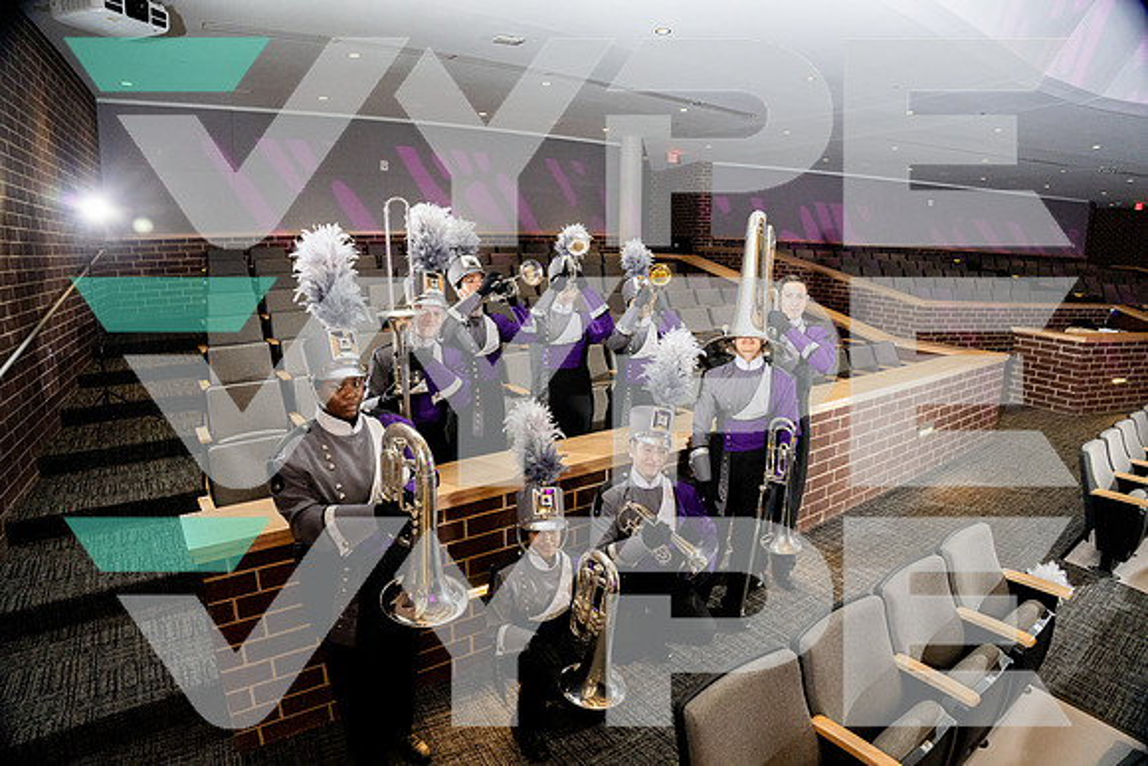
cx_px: 574
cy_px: 383
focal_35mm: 20
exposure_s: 1/250
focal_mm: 20
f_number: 6.3
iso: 3200
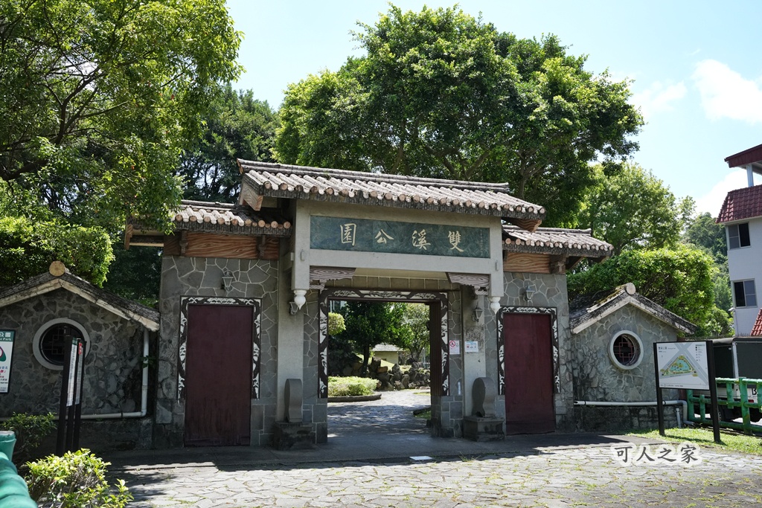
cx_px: 381
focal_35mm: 32
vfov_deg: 40.9
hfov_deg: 58.4
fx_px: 682
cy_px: 254
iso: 2500
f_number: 8
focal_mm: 32.2
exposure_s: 1/2000
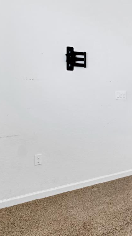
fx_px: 199
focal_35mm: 32
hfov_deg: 30.9
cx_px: 158
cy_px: 94
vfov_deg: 60.5
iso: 320
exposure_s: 1/25
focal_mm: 10
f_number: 8
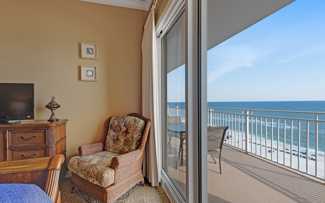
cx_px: 156
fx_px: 142
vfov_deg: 71.3
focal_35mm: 16
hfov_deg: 97.8
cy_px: 103
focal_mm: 15
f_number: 9
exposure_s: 1/30
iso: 320
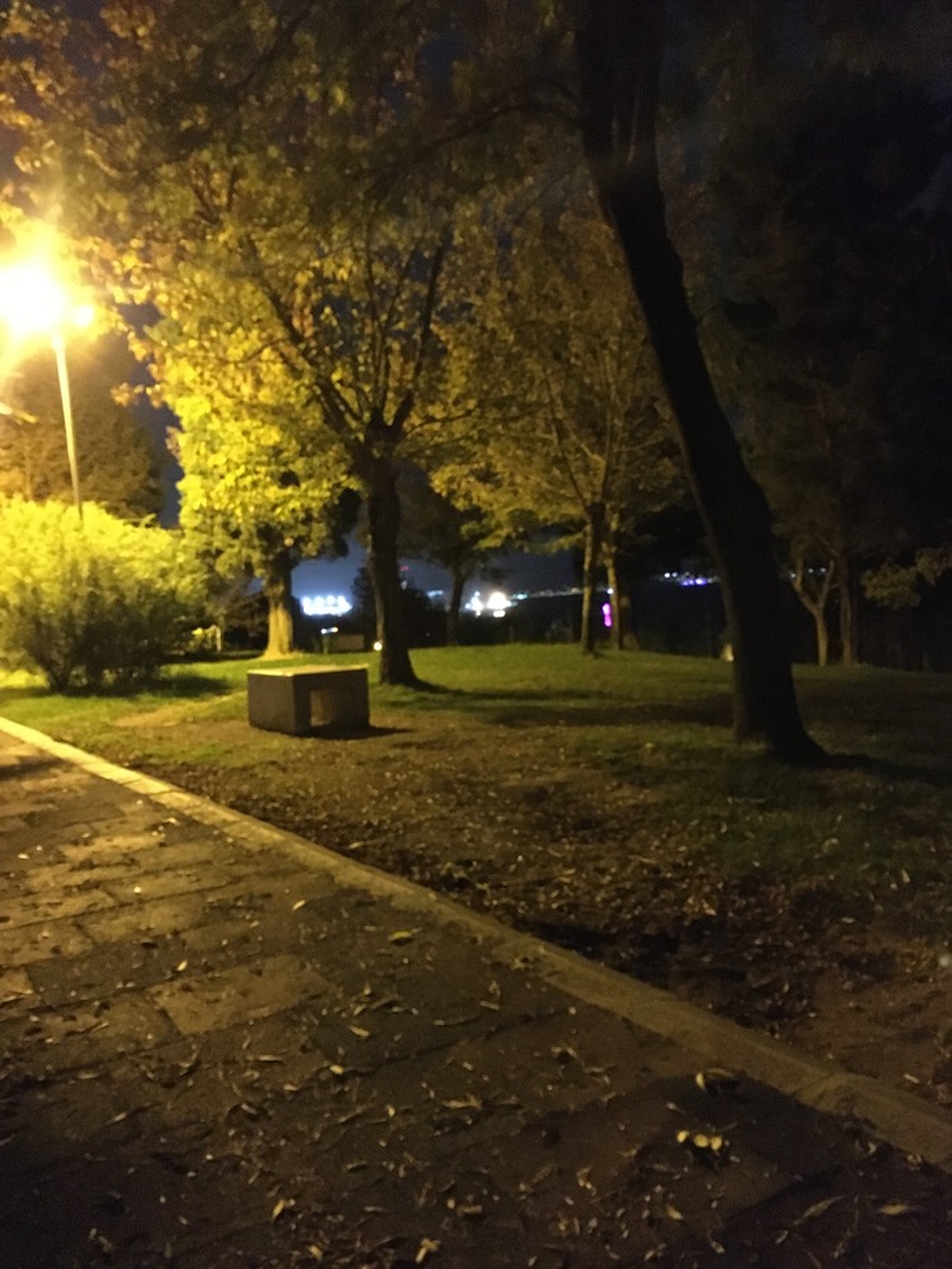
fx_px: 1063
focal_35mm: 29
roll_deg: +4.6
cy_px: 634
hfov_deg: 48.2
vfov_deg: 61.7
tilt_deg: -2.0
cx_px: 476
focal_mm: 4.15
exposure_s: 1/17
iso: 1250
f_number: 2.2
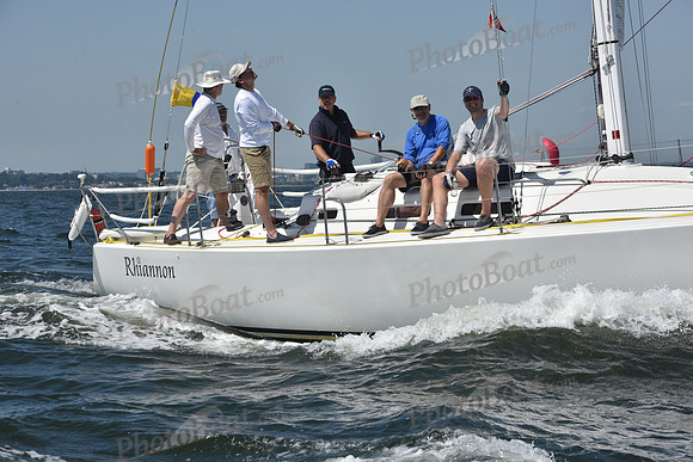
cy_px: 231
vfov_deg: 13.0
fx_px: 2022
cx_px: 346
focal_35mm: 105
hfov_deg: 19.5
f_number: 10
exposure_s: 1/1250
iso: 250
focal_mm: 105
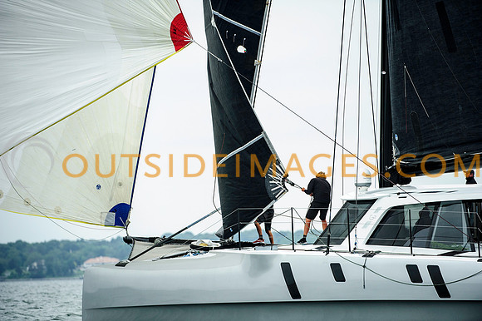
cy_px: 160
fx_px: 4014
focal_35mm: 300
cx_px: 241
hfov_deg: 6.9
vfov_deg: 4.6
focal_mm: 300
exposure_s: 1/800
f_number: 5
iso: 500
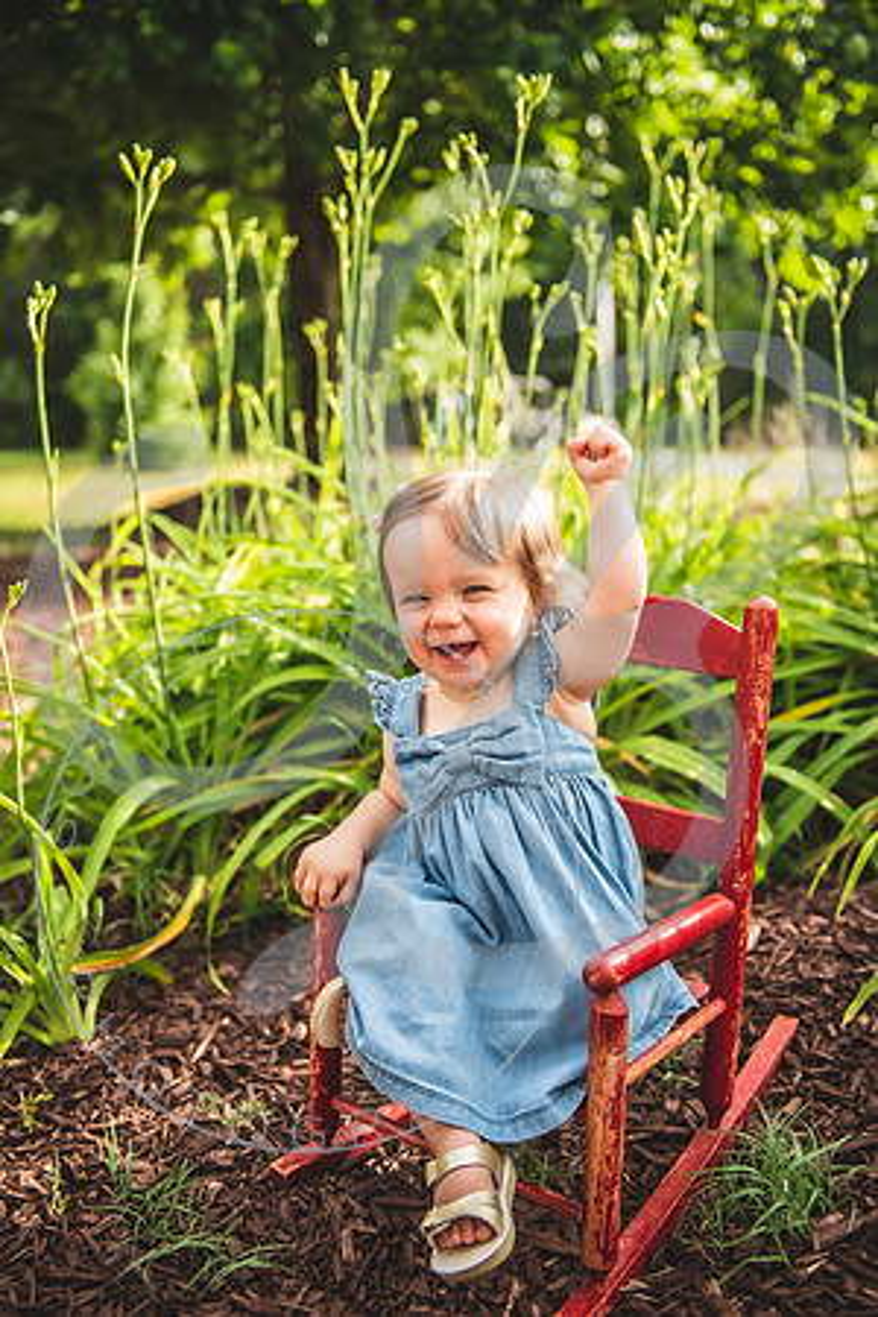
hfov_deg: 35.1
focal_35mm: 38
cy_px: 658
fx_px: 1390
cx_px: 439
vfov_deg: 50.7
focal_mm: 38
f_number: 2.8
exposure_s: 1/400
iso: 100
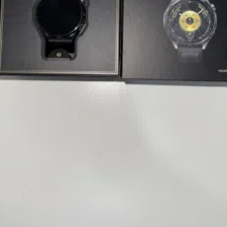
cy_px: 48
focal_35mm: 37
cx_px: 108
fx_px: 275
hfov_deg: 44.9
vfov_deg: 43.0
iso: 50
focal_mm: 6.76
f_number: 1.78
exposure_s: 1/298
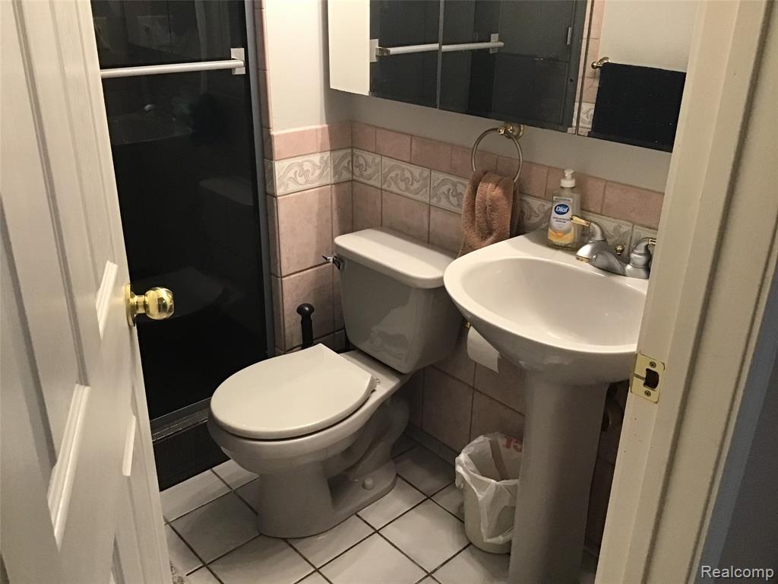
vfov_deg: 45.4
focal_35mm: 31
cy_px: 292
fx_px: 697
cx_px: 389
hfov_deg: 58.4
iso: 125
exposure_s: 1/30
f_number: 2.4
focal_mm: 3.3
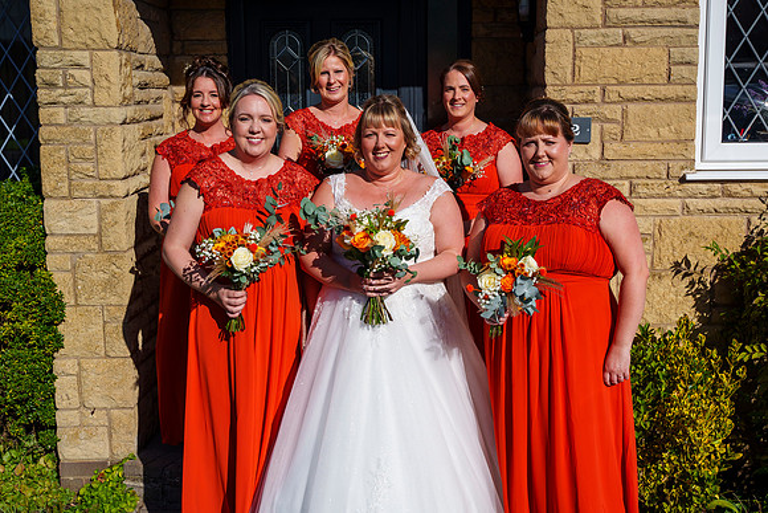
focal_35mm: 46
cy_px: 227
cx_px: 407
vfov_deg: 29.0
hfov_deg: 42.4
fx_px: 990
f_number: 4.5
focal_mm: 40
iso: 200
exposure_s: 1/5000
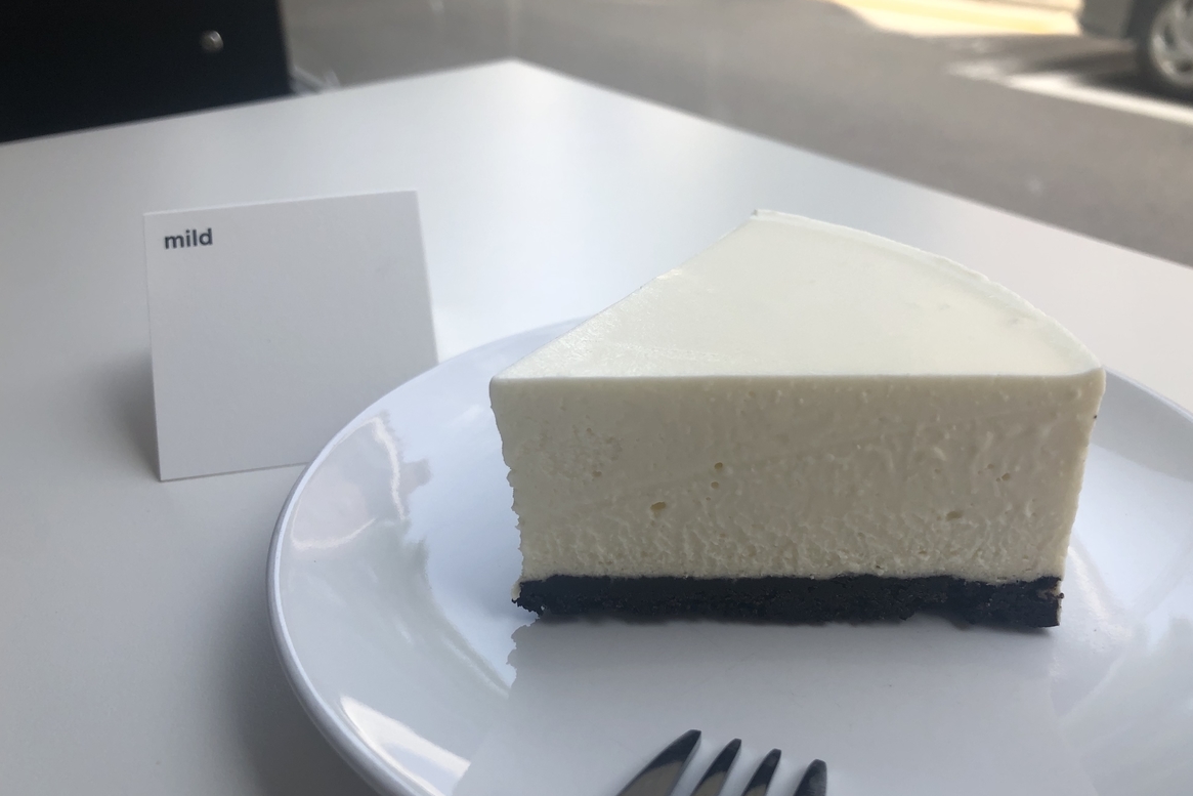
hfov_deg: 61.9
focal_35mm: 30
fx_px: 994
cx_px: 600
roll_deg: +2.5
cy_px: 449
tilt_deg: -30.8
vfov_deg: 43.5
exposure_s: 1/390
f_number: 1.8
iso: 20
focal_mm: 4
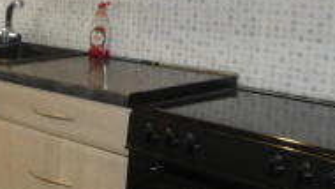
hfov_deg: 26.7
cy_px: 36
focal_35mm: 67
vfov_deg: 17.8
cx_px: -98
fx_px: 595
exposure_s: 1/50
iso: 160
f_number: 2.8
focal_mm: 3.6
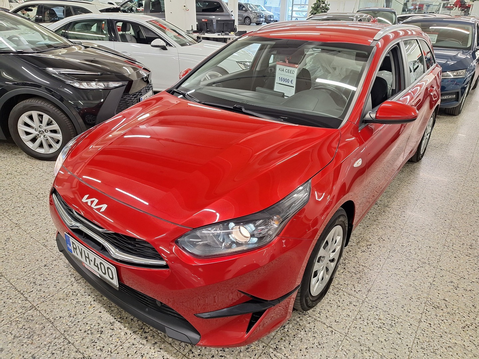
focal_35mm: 23
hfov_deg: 73.9
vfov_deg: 58.9
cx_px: 240
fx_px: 318
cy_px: 180
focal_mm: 5.54
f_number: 1.8
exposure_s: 1/50
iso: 100
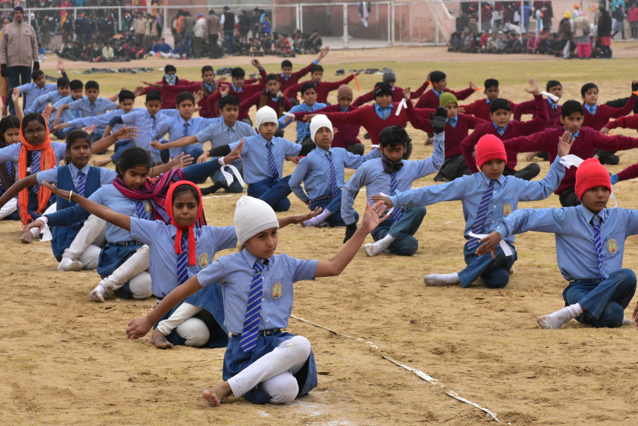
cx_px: 310
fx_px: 2385
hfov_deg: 15.2
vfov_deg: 10.2
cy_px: 187
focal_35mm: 135
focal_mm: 75
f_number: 9
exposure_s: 1/1250
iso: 1600
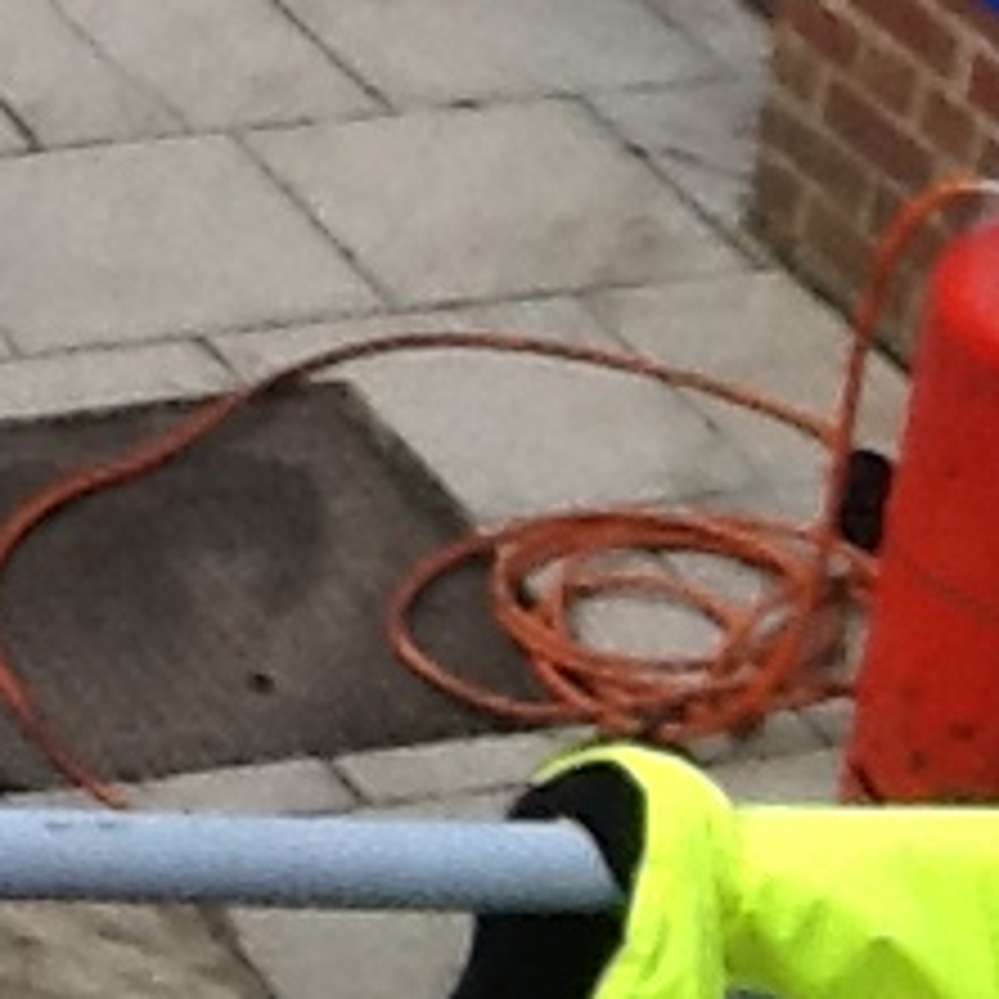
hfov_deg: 9.6
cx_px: -1134
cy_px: -40
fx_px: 5485
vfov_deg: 10.3
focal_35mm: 168
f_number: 2.4
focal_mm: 2.03
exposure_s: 1/393
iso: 40
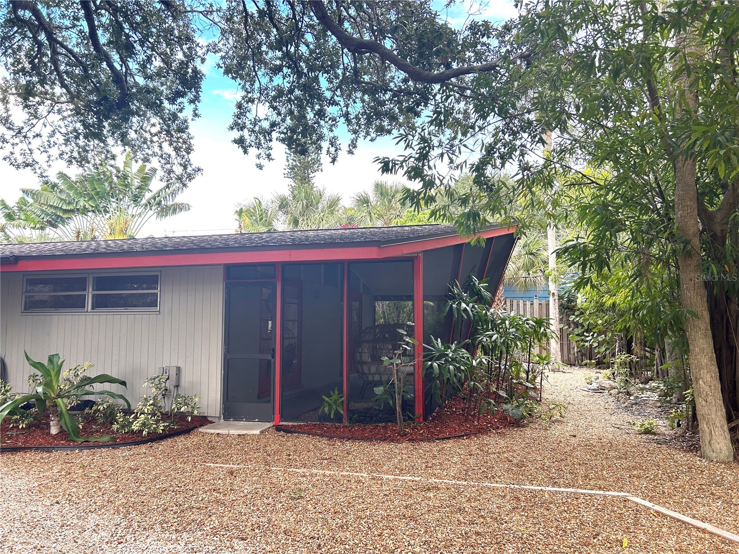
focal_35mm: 26
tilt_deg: +4.6
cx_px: 370
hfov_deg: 67.3
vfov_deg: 53.1
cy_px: 277
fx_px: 555
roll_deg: +0.0
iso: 50
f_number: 1.5
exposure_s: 1/166
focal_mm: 5.7
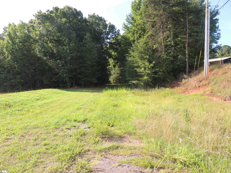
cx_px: 116
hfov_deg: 71.6
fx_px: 160
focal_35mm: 24
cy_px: 86
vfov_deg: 56.8
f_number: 3
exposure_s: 1/400
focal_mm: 4.3
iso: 100
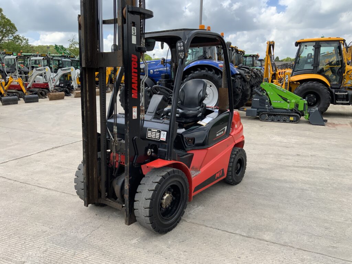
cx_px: 176
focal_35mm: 29
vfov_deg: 48.2
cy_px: 132
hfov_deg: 61.7
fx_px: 295
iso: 16
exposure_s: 1/1035
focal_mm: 3
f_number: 1.8
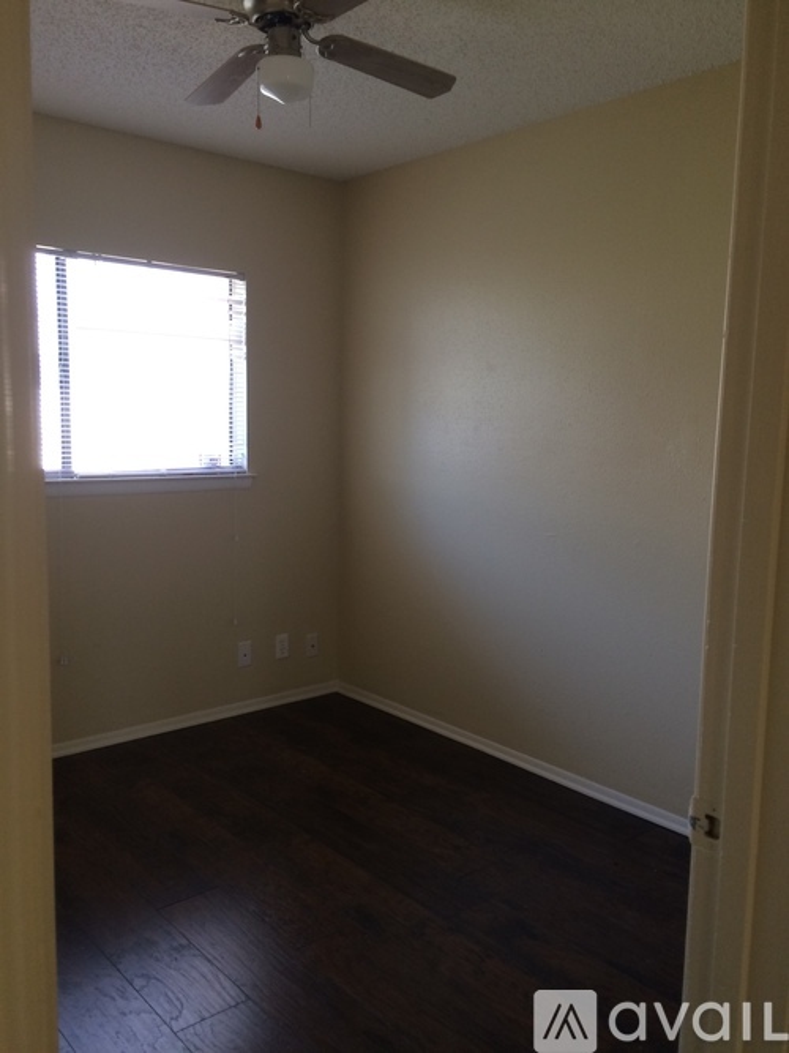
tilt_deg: -9.8
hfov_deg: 48.2
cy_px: 526
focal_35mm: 29
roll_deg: +0.9
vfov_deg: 61.7
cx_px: 394
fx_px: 882
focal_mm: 4.15
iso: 80
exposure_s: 1/30
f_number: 2.2
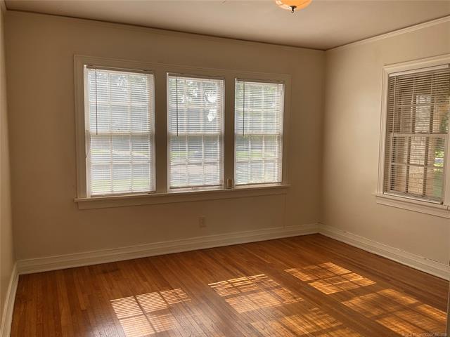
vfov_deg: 48.2
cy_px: 168
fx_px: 377
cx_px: 225
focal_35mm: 29
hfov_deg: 61.7
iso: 16
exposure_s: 1/400
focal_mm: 3
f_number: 1.8
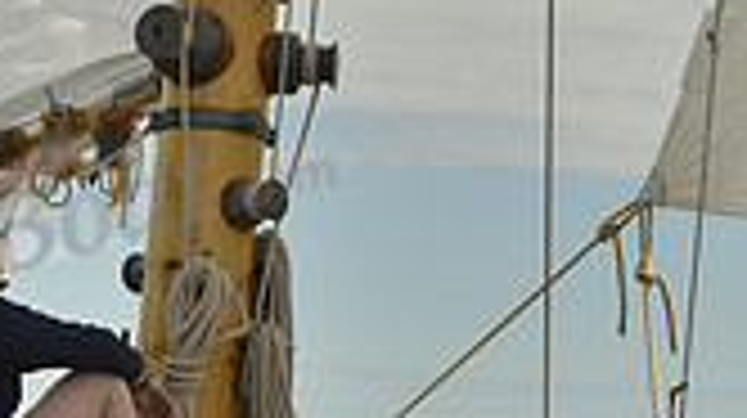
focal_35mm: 286
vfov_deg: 4.2
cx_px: -526
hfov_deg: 7.4
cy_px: 533
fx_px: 5659
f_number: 8
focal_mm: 78
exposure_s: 1/1600
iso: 280
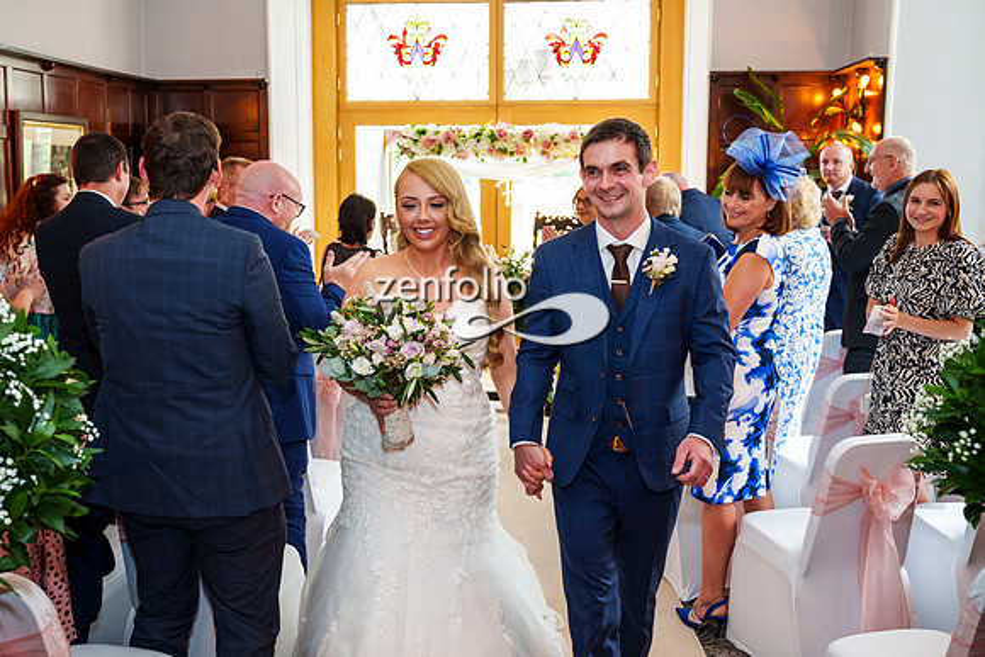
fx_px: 1083
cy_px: 313
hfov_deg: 48.9
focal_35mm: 40
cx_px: 444
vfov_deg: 33.8
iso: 800
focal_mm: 36
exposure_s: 1/160
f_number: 3.5
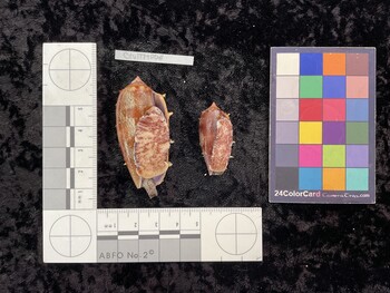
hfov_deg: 61.6
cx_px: 195
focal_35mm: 29
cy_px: 146
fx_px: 327
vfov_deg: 48.3
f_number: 1.8
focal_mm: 3
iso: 64
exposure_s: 1/50
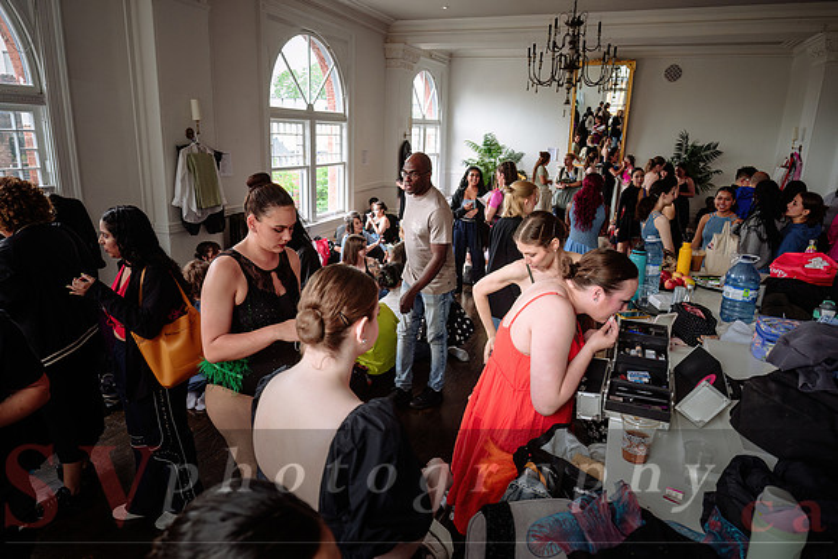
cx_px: 419
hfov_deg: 73.7
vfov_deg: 53.2
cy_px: 280
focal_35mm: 24
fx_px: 559
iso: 800
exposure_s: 1/125
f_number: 4.5
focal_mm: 24
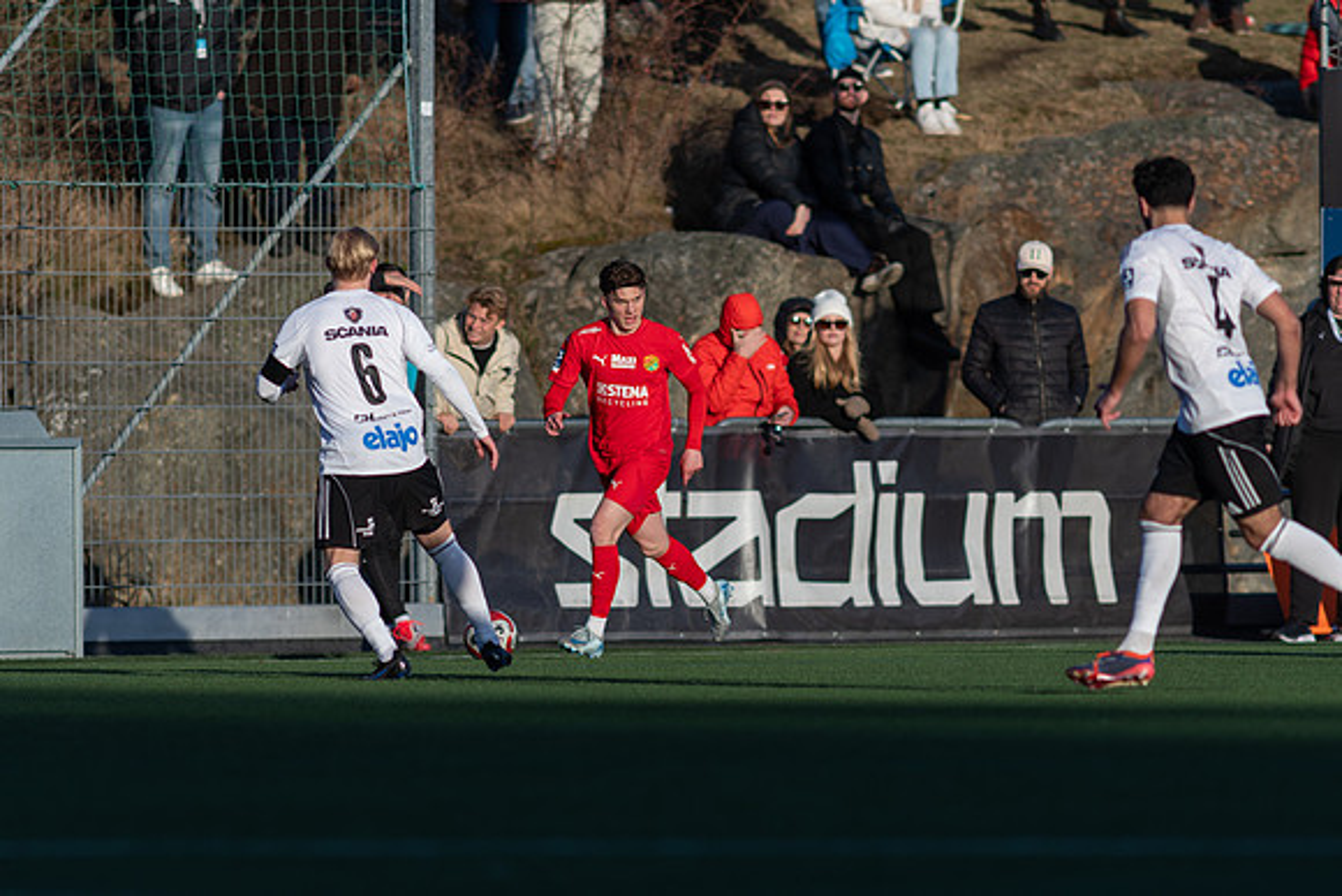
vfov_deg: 3.1
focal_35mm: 450
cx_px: 671
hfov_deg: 4.6
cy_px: 448
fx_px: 16778
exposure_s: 1/1250
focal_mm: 300
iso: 100
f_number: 3.2
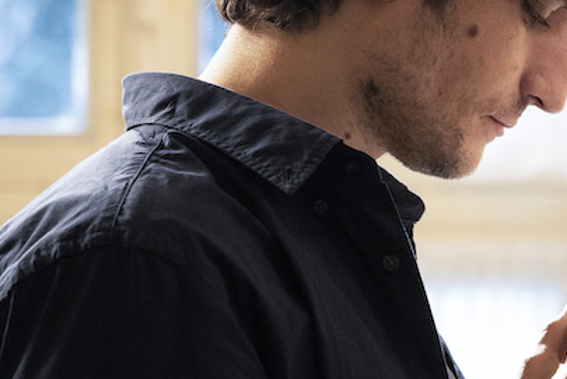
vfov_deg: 5.6
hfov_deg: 8.3
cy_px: 204
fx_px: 3879
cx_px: 605
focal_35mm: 246
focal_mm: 106
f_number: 5
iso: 4000
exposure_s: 1/160
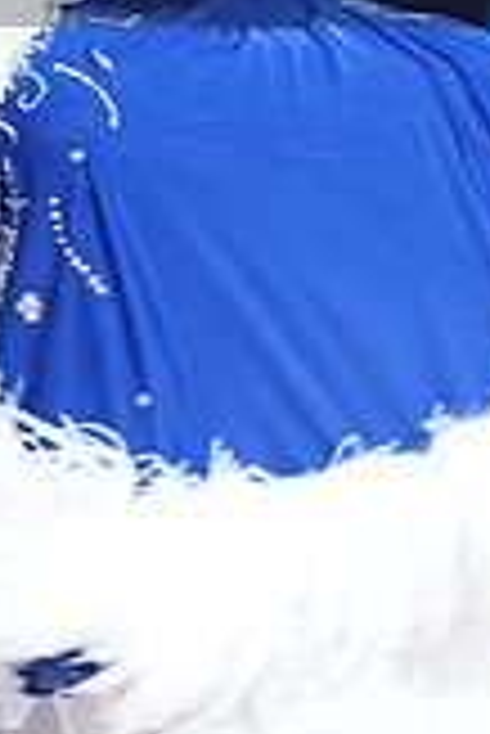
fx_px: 10940
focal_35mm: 537
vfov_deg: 3.8
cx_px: -83
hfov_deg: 2.6
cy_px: -122
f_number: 3.5
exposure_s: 1/200
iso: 2000
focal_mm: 151
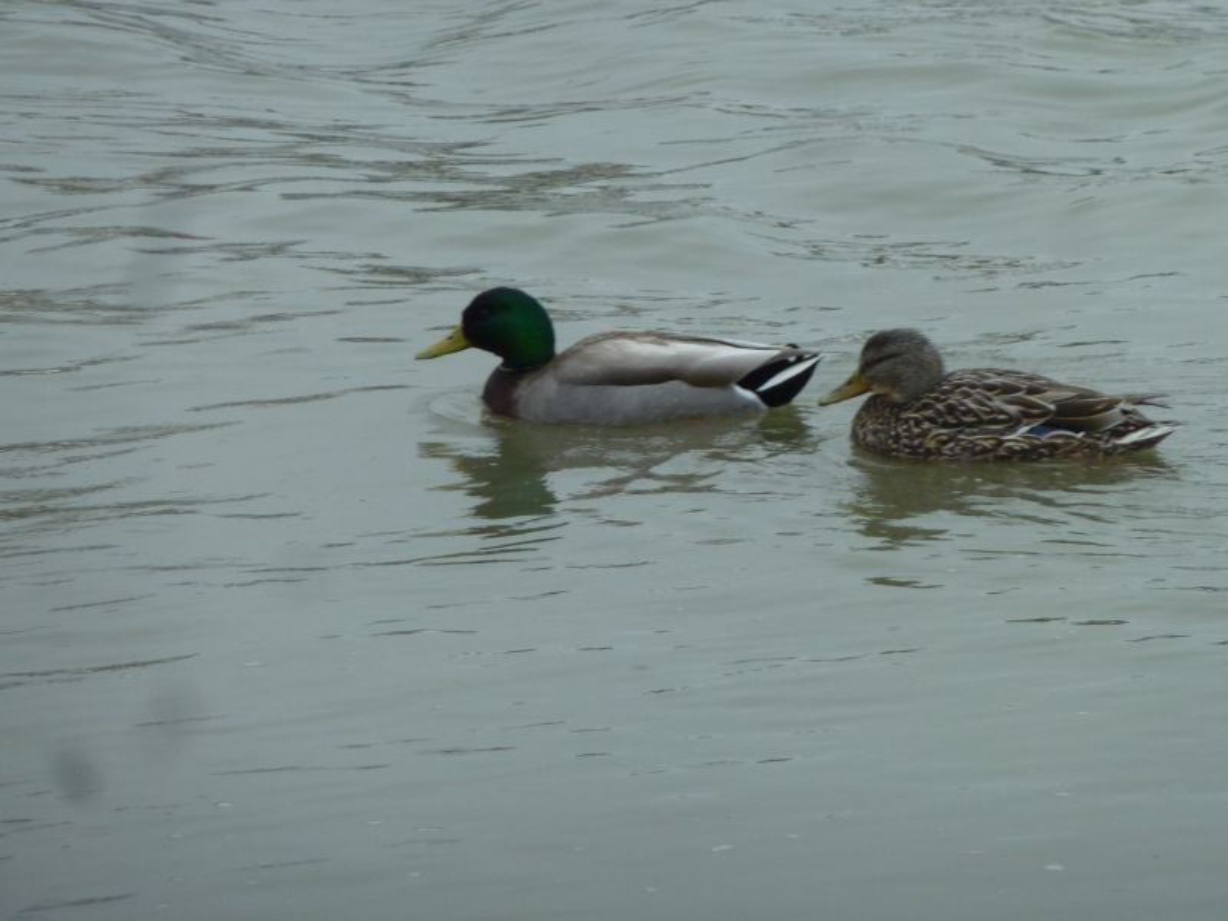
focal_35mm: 300
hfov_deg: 6.6
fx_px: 10642
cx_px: 614
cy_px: 460
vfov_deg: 5.0
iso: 160
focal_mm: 49.2
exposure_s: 1/640
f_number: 4.9
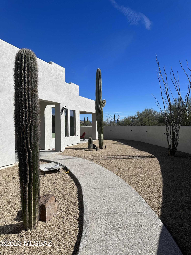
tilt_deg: -0.5
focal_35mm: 24
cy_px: 128
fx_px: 177
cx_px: 96
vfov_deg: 71.6
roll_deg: +1.1
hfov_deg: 56.8
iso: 80
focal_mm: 6.86
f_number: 1.78
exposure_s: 1/8197
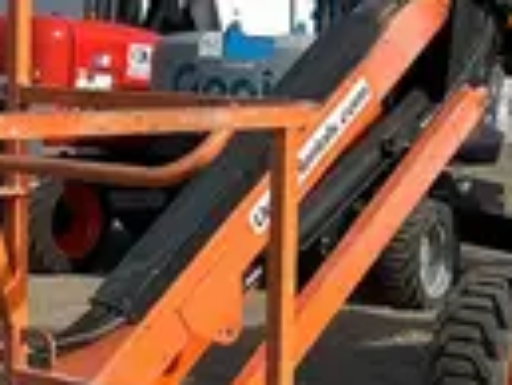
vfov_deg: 13.4
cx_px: 254
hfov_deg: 17.7
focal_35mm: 111
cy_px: 181
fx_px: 1643
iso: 50
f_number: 1.6
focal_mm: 5.96
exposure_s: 1/3413
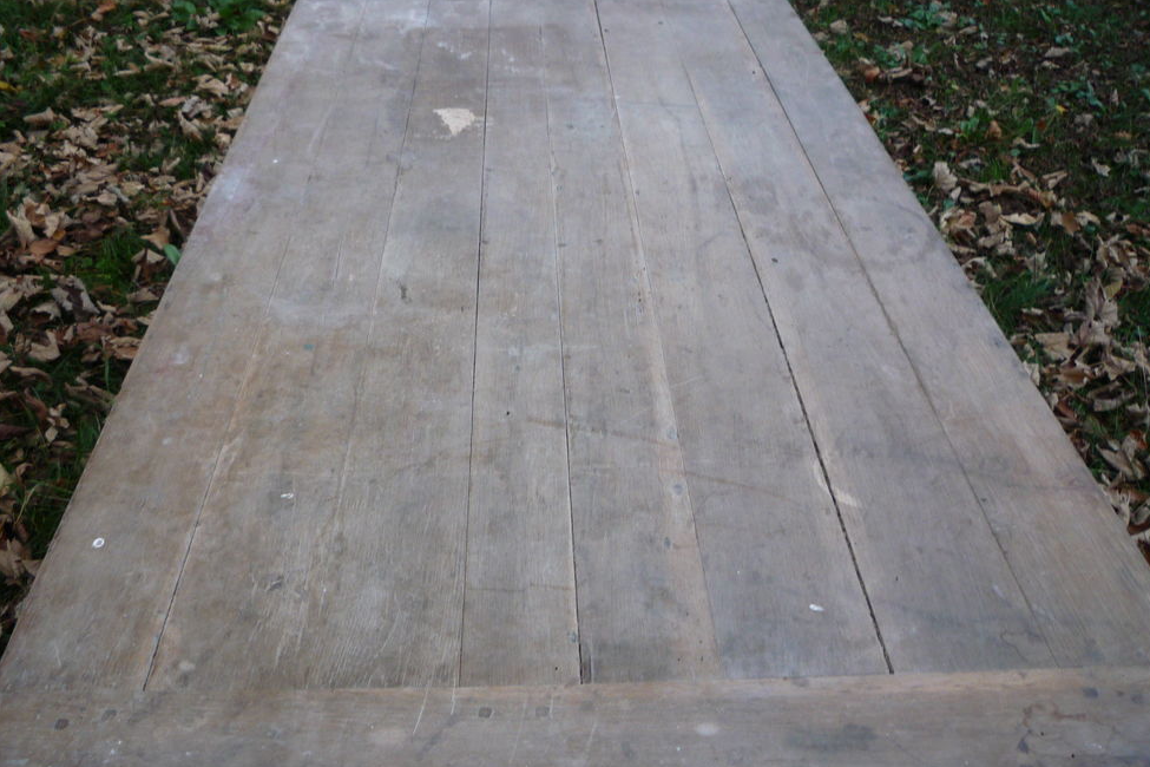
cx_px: 569
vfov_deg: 41.1
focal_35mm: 32
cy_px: 428
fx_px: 1022
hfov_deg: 58.7
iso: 160
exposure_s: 1/30
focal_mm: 5.2
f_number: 3.3
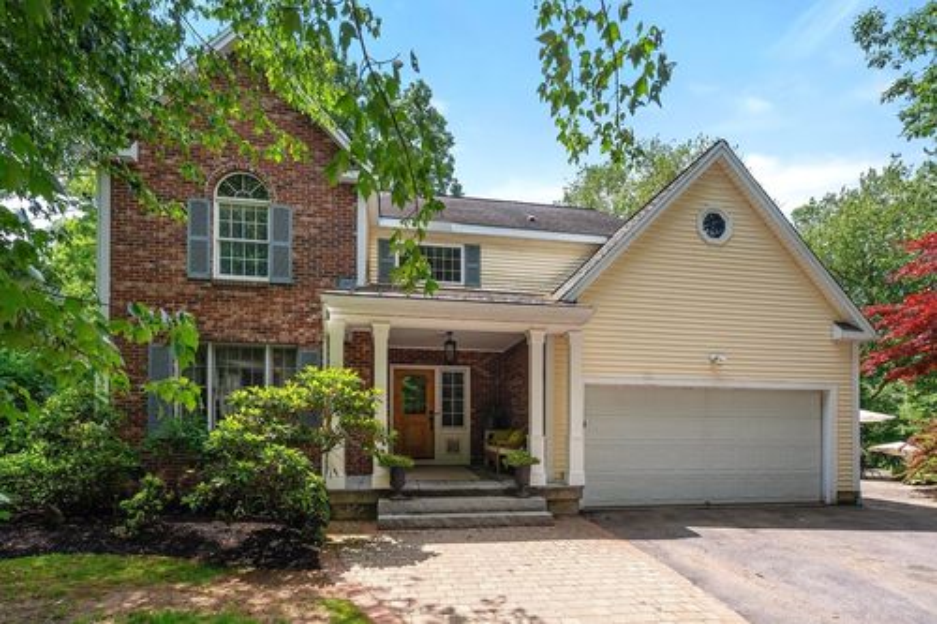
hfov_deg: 96.8
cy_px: 312
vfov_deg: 73.7
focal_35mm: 16
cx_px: 468
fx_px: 416
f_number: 8
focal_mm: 16
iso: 320
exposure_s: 1/320
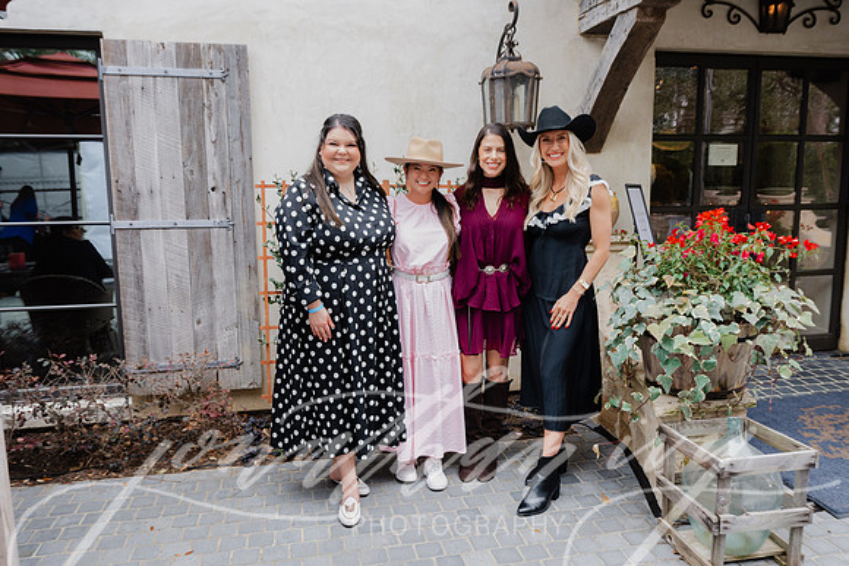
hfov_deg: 63.6
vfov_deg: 45.0
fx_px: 684
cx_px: 424
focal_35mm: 29
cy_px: 283
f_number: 5.6
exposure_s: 1/160
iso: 900
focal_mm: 29
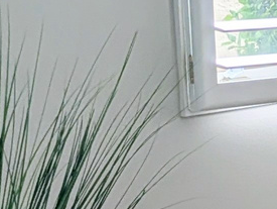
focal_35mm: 178
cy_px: 151
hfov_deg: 9.2
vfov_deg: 8.4
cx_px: 796
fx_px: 1426
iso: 22
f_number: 1.68
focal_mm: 6.9
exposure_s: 1/132
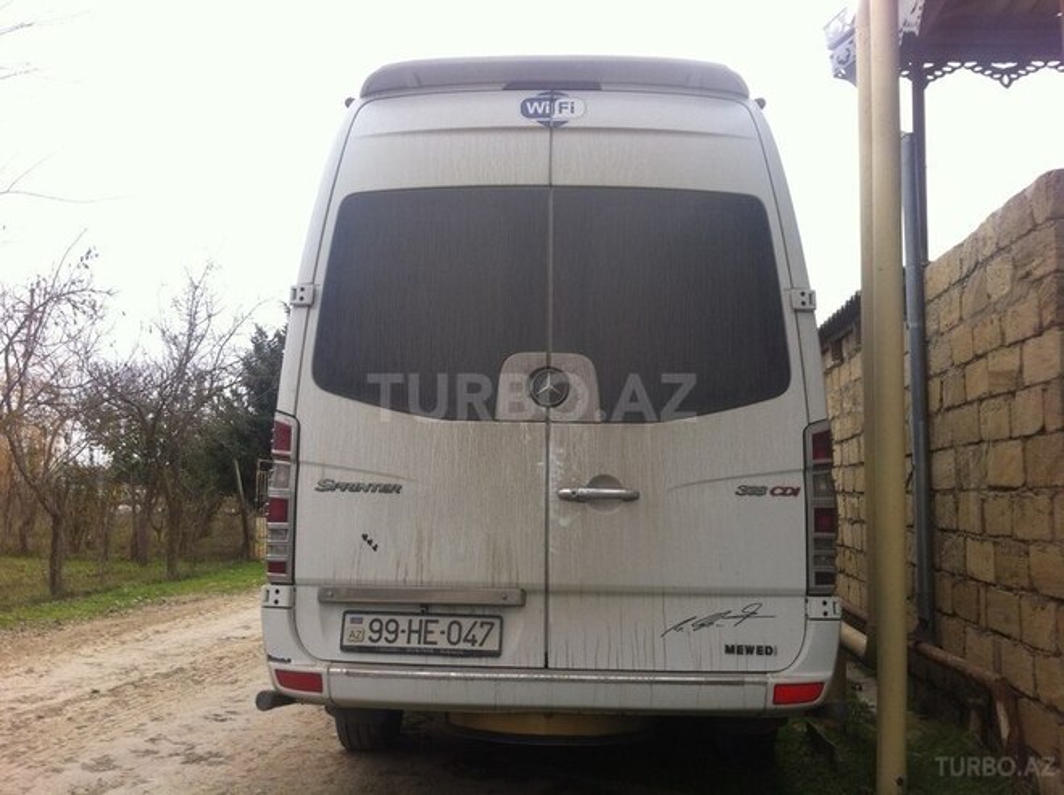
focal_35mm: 35
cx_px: 532
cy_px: 398
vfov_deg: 40.6
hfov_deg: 52.7
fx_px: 1074
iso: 80
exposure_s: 1/318
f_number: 2.8
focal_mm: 3.85
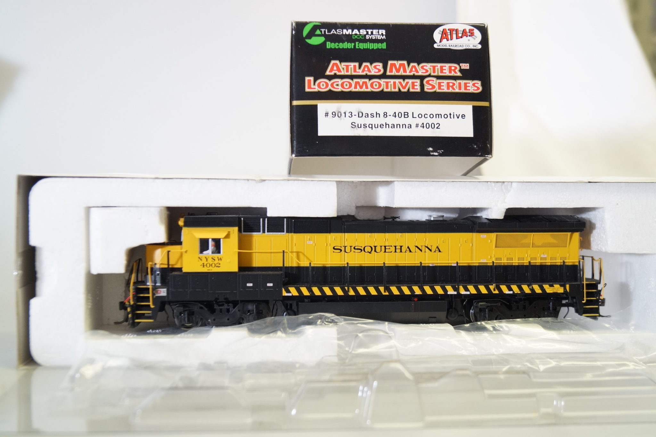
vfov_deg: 29.9
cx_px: 328
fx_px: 820
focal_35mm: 45
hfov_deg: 43.6
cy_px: 218
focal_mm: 30
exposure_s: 1/160
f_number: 4.5
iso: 800
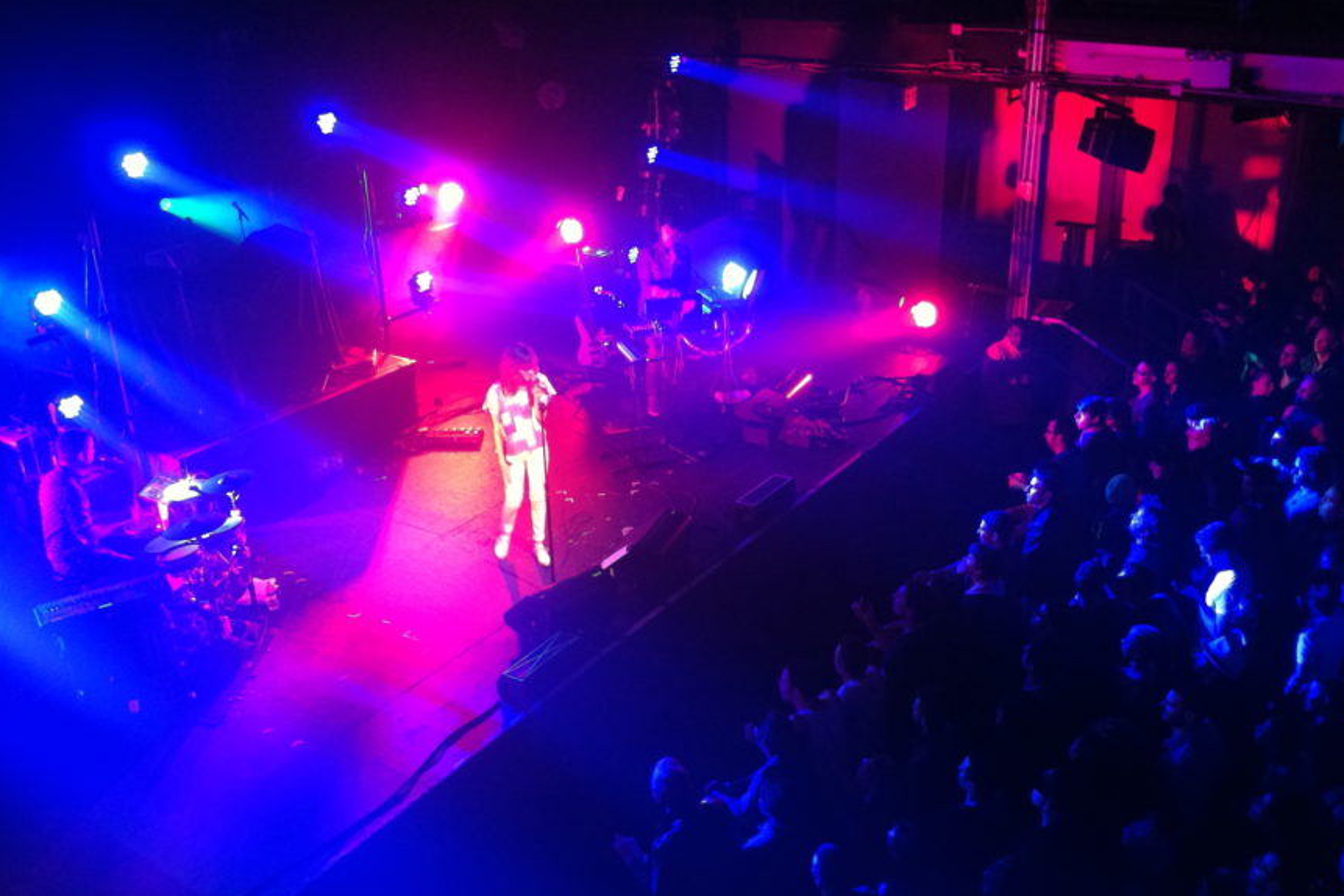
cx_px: 649
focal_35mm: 38
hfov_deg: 50.7
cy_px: 489
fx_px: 1419
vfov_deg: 35.0
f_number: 2.8
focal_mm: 3.85
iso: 250
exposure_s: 1/15
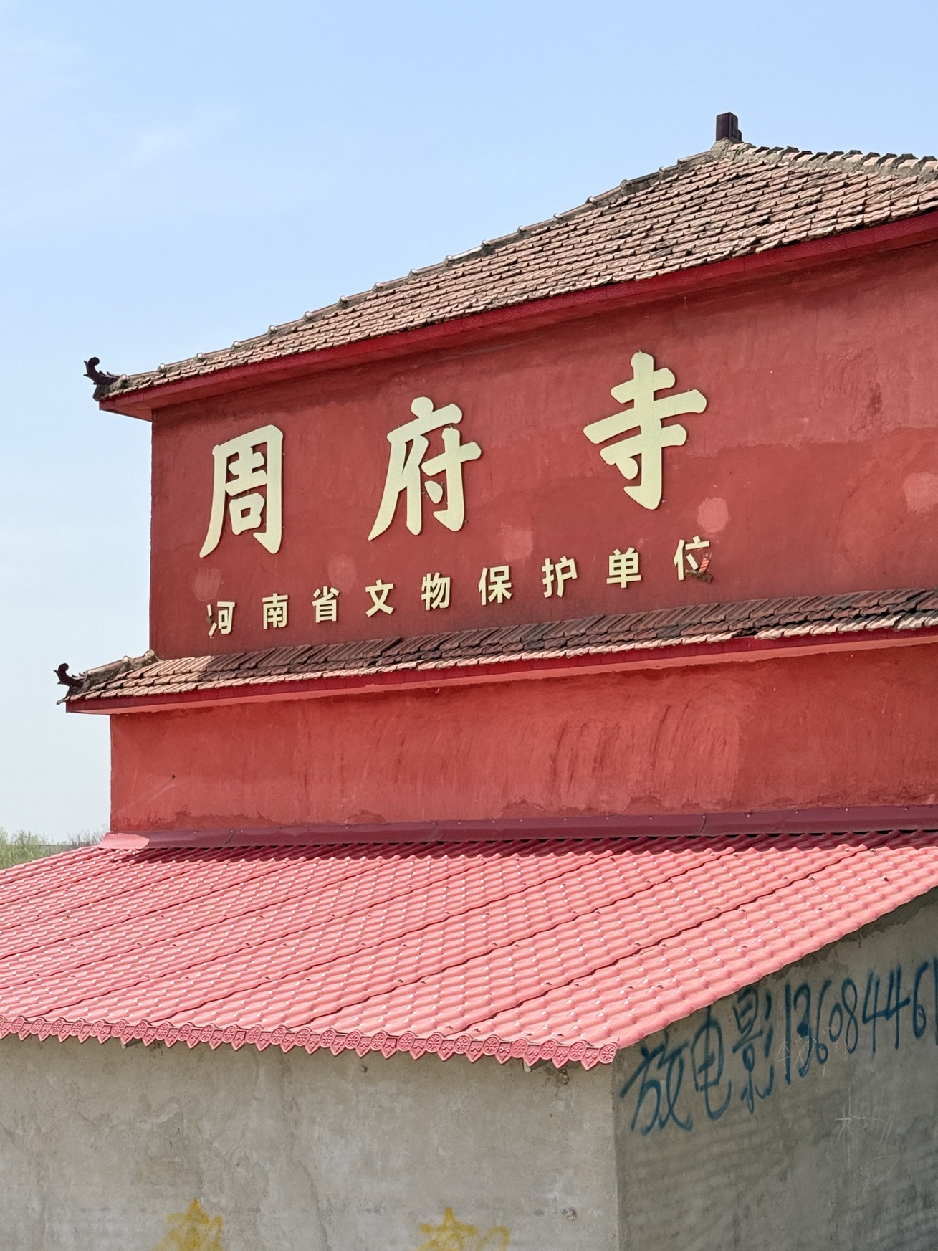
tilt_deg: +8.7
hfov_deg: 26.6
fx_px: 1987
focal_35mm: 55
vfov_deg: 34.9
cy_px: 656
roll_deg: +0.8
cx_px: 431
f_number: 1.78
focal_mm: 6.76
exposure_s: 1/5587
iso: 64
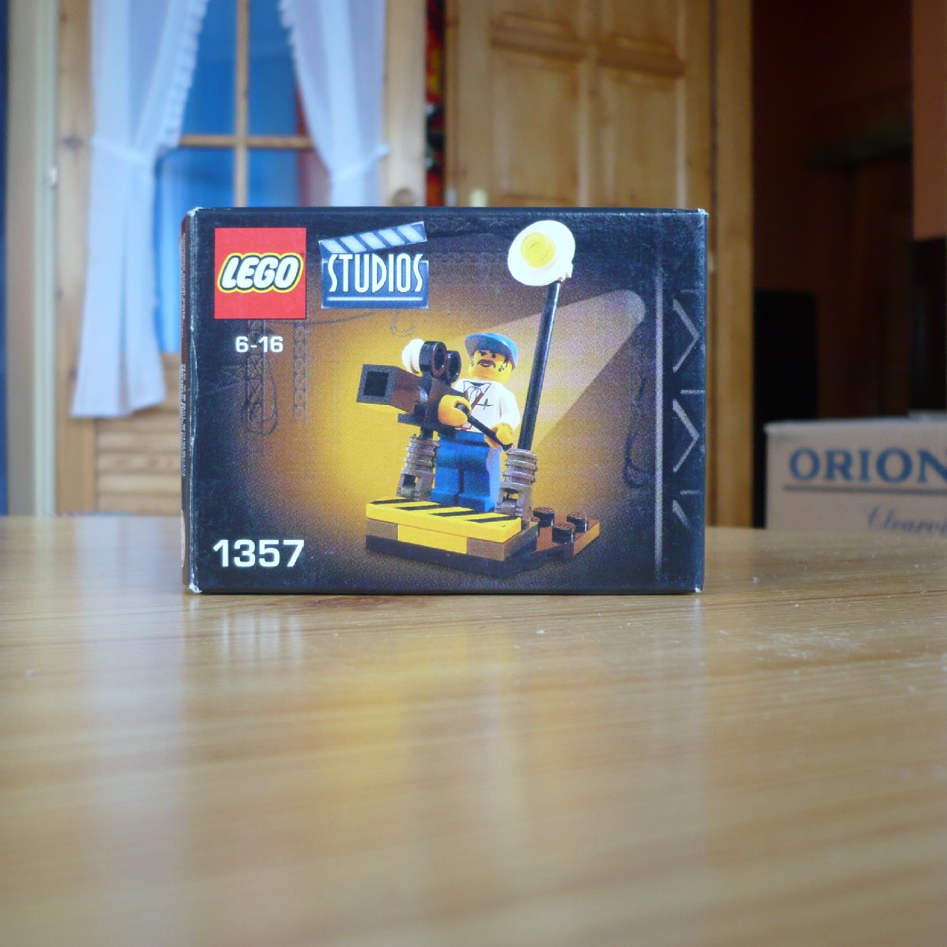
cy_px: 468
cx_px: 452
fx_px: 1300
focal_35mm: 42
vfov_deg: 40.0
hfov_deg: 40.0
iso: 100
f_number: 2.8
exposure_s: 1/20
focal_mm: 5.8
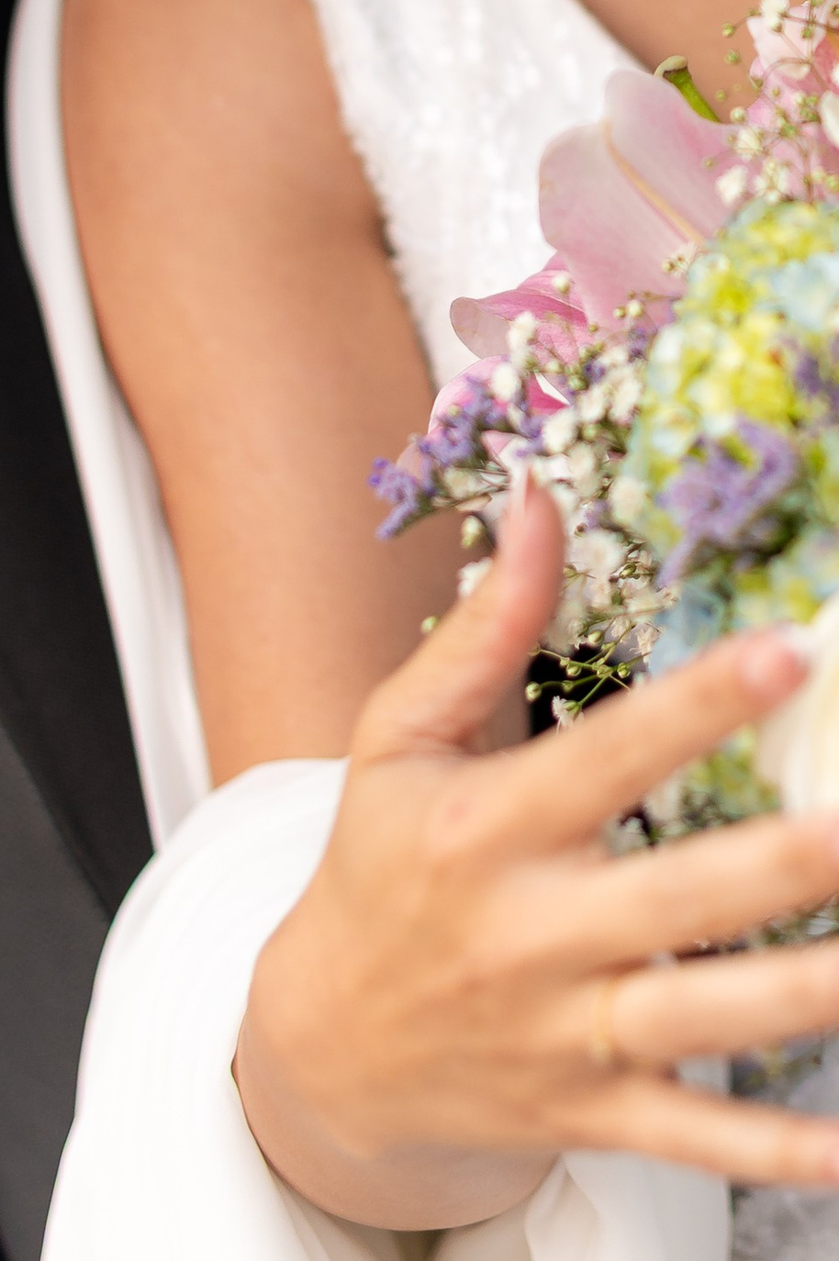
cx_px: 896
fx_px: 4901
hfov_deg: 9.7
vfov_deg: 14.4
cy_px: -99
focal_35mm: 140
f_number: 1.8
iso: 250
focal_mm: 50
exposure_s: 1/640
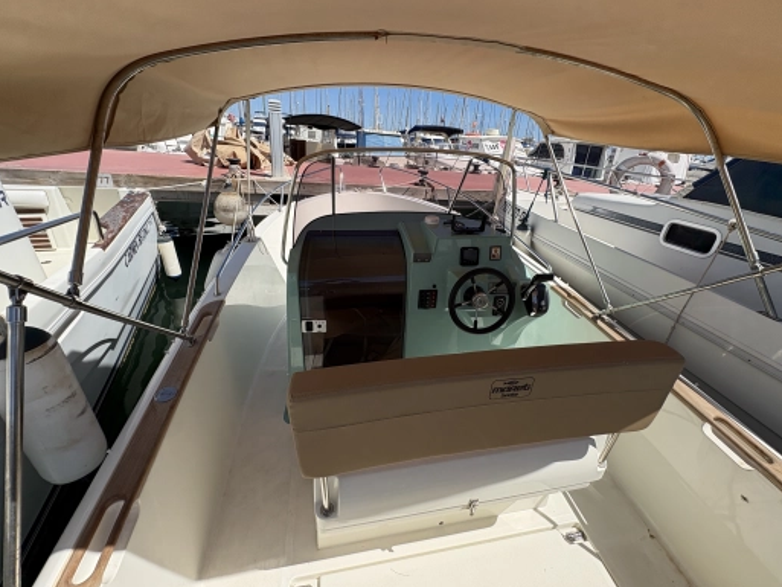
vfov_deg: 81.8
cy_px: 287
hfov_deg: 98.2
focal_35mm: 15
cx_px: 392
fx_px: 339
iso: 64
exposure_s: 1/1927
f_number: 2.2
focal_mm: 2.22
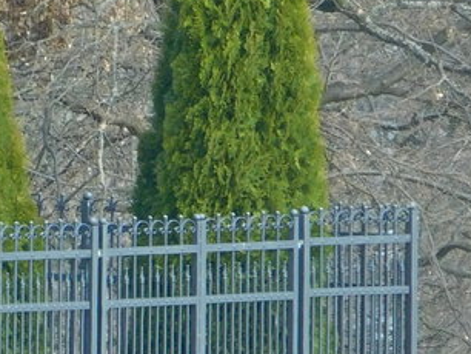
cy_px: 362
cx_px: -142
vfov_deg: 0.6
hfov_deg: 0.8
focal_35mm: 2526
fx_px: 34397
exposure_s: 1/160
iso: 220
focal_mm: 114.5
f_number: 6.1
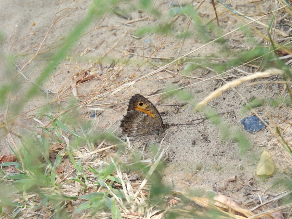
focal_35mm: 700
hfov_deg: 2.8
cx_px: 146
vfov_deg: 2.1
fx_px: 5906
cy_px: 110
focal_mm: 125
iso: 100
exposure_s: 1/100
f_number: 6.3
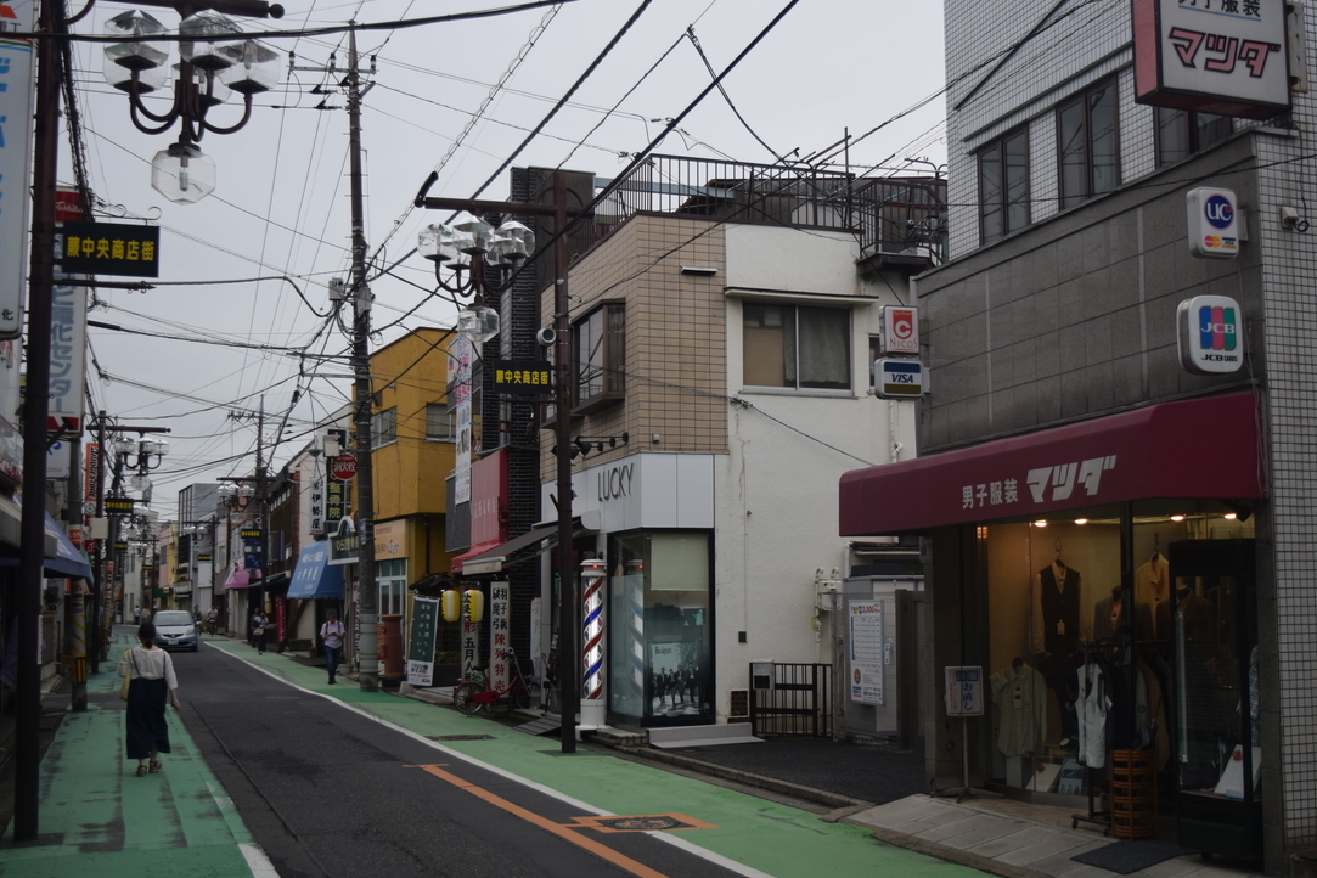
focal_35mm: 42
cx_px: 708
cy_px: 473
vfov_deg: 32.2
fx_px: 1520
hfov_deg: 46.8
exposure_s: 1/1000
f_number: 4
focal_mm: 25
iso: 450
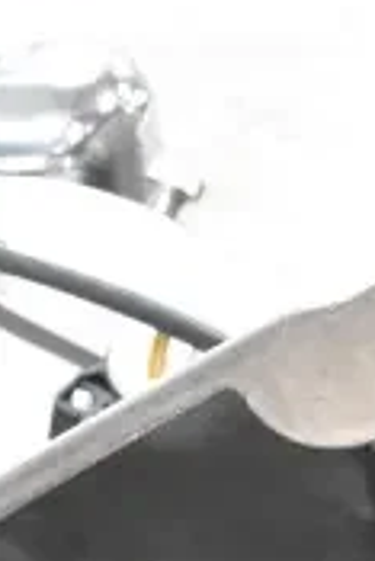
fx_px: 2448
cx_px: 971
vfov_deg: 12.4
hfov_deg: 8.0
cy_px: 858
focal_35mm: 157
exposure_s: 1/100
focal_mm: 20
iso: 6400
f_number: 6.3
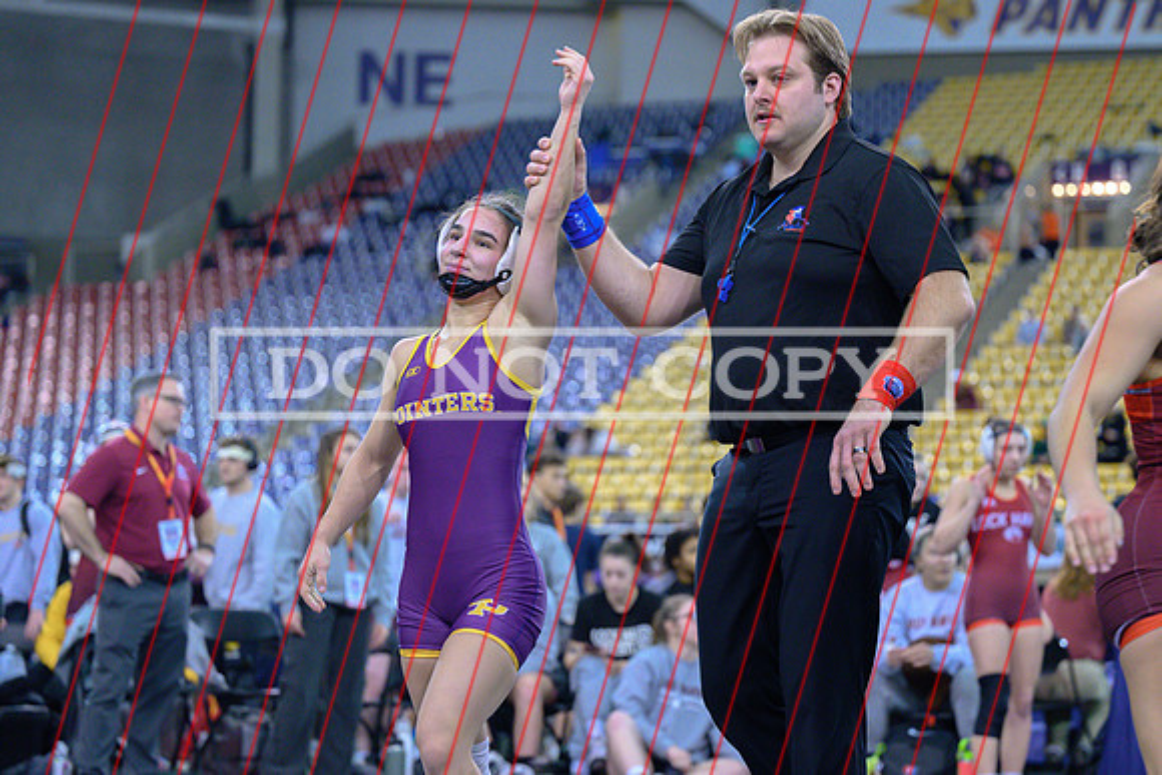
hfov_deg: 21.6
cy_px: 335
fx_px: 3045
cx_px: 672
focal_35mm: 94
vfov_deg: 14.5
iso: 4000
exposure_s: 1/640
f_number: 2.8
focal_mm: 79
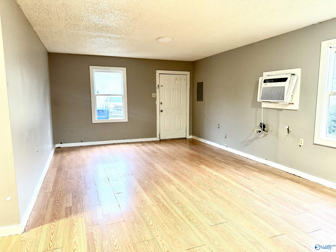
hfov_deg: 71.6
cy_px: 126
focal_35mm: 24
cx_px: 168
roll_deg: +0.6
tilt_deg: -6.7
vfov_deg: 56.8
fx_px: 233
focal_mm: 6.76
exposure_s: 1/60
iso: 400
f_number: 1.78
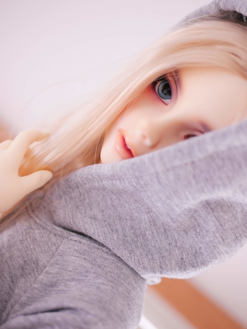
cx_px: 124
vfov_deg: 38.2
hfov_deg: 29.1
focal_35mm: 50
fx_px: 475
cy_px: 164
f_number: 2.2
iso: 200
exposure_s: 1/200
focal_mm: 25
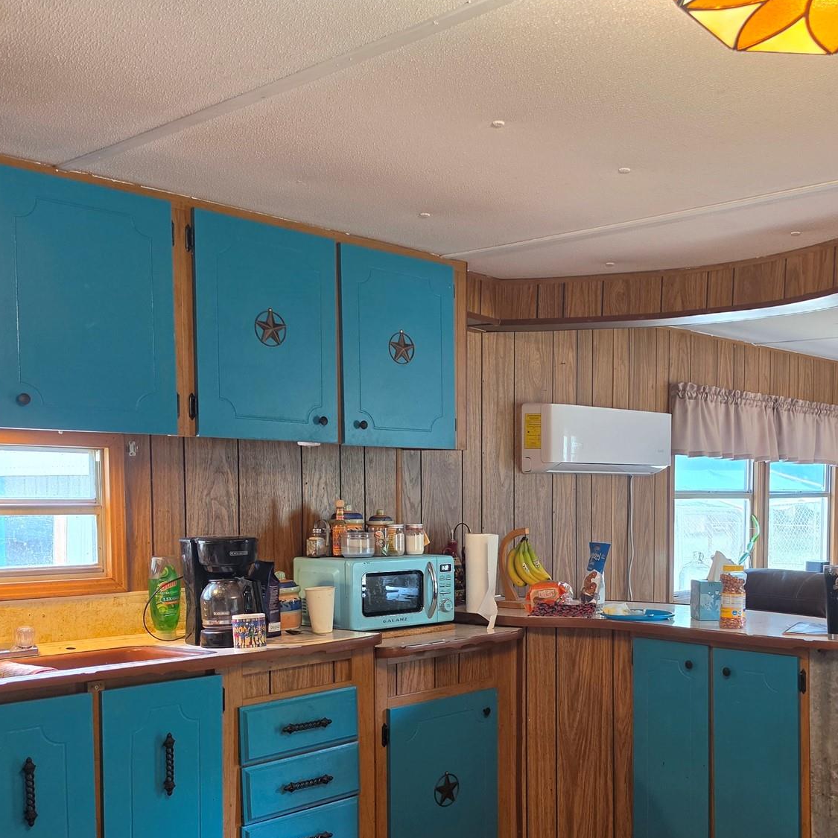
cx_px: 588
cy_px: 568
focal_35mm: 37
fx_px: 1013
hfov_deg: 44.0
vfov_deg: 44.2
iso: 200
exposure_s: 1/120
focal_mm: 6.5
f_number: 1.4
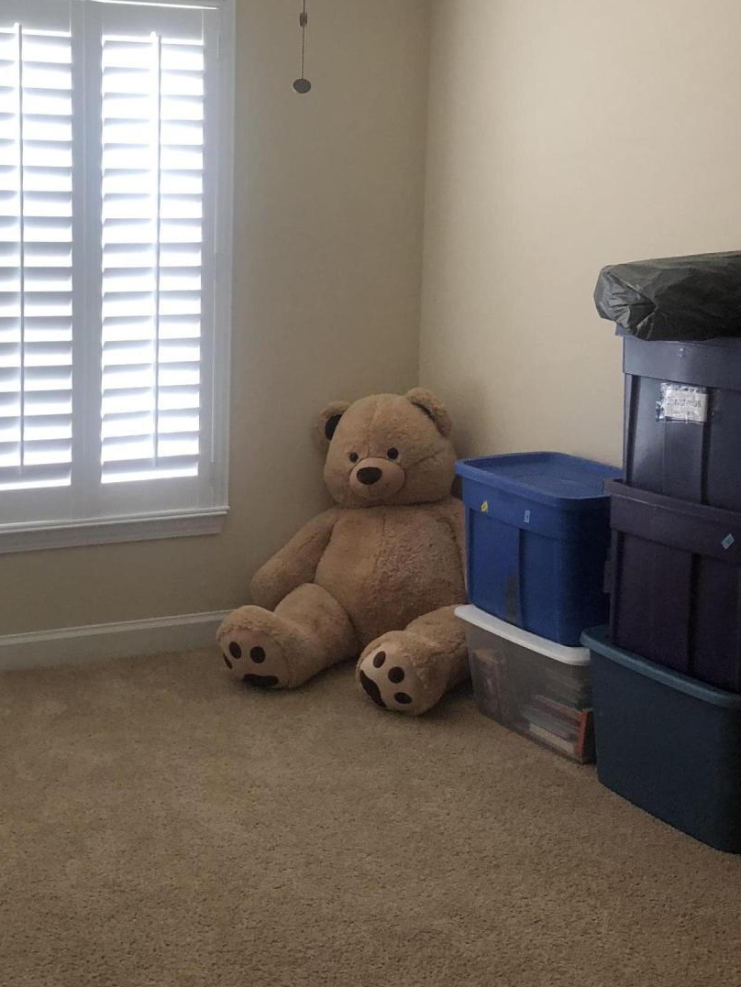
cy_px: 363
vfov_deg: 36.6
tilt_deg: -7.0
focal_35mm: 52
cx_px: 199
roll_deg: -0.4
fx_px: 1484
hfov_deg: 27.7
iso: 20
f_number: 1.8
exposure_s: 1/30
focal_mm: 3.99
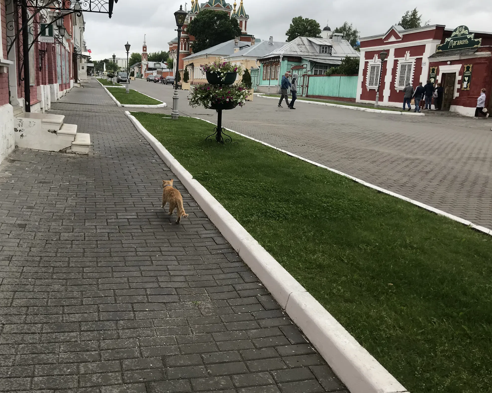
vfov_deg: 44.5
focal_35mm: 33
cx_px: 197
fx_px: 480
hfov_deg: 53.9
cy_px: 201
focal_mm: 3.99
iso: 20
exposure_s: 1/467
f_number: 1.8
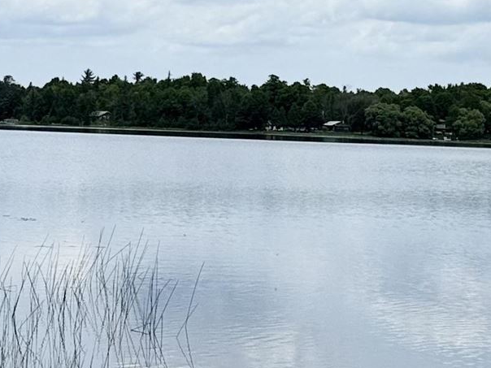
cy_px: 137
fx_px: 1730
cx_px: 378
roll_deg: +0.0
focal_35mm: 122
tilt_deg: +0.4
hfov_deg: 16.1
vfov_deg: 12.1
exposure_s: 1/10309
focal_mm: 6.76
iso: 80
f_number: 1.78
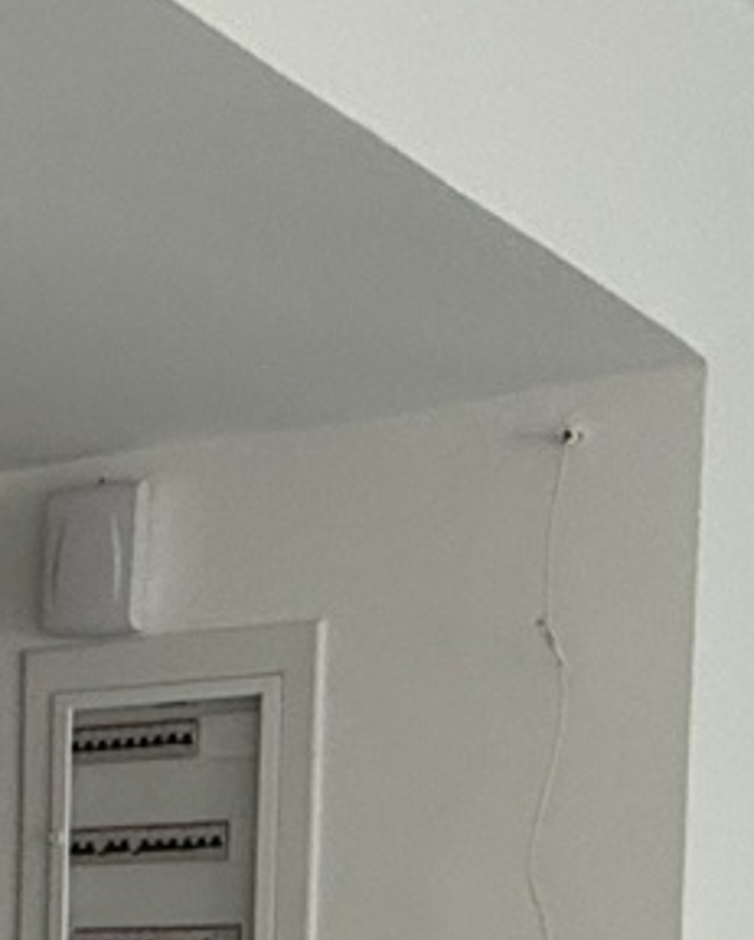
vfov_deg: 19.4
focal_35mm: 91
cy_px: 1214
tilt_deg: -3.2
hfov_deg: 14.3
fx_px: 2534
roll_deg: +0.2
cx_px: -738
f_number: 2.2
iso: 160
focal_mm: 2.22
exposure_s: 1/99
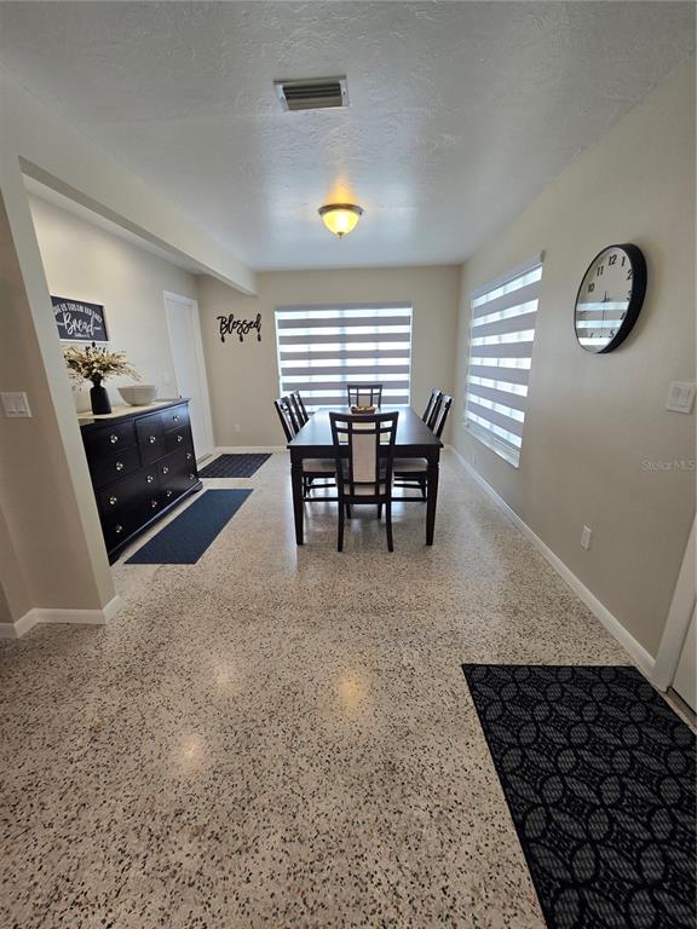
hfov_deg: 89.9
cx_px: 348
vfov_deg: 106.2
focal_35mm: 13
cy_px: 464
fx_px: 349
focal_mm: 2.2
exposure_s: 1/60
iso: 64
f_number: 2.2
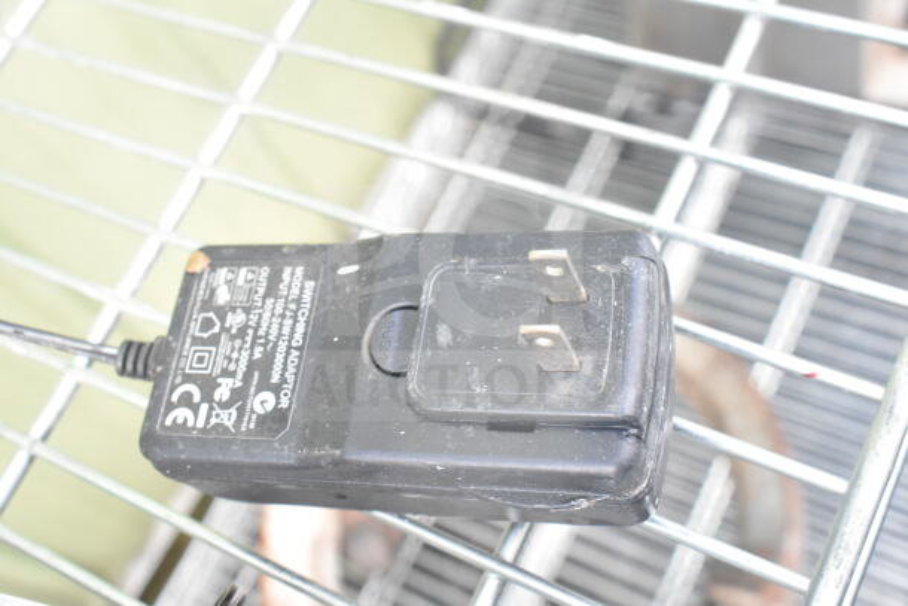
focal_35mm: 46
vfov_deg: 29.0
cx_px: 454
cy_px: 303
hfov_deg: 42.3
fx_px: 1173
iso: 1600
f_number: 7.1
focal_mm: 31
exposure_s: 1/200
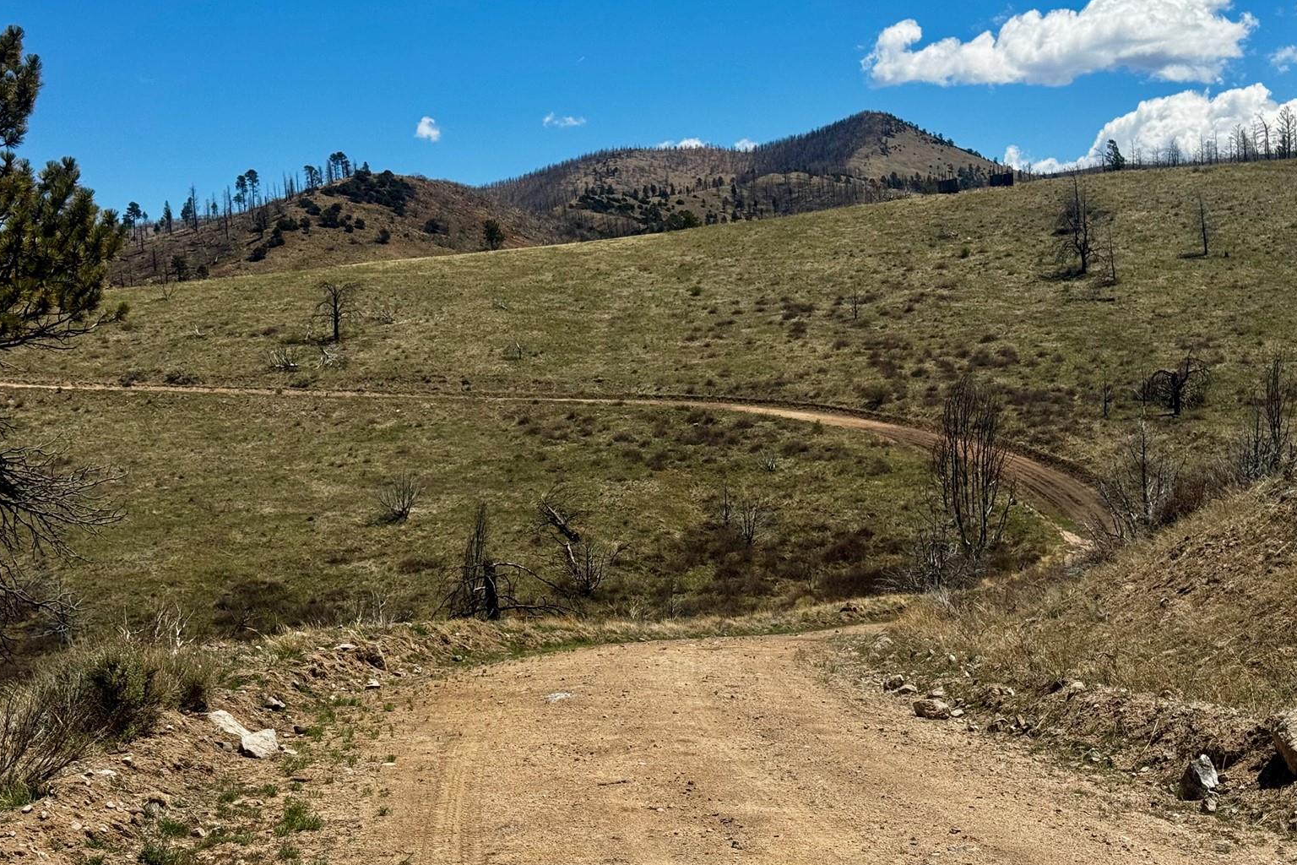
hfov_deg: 38.2
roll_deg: +1.4
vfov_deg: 26.0
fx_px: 1873
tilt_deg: -5.0
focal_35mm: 52
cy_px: 492
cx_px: 650
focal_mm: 6.76
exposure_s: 1/5848
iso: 64
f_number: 1.78
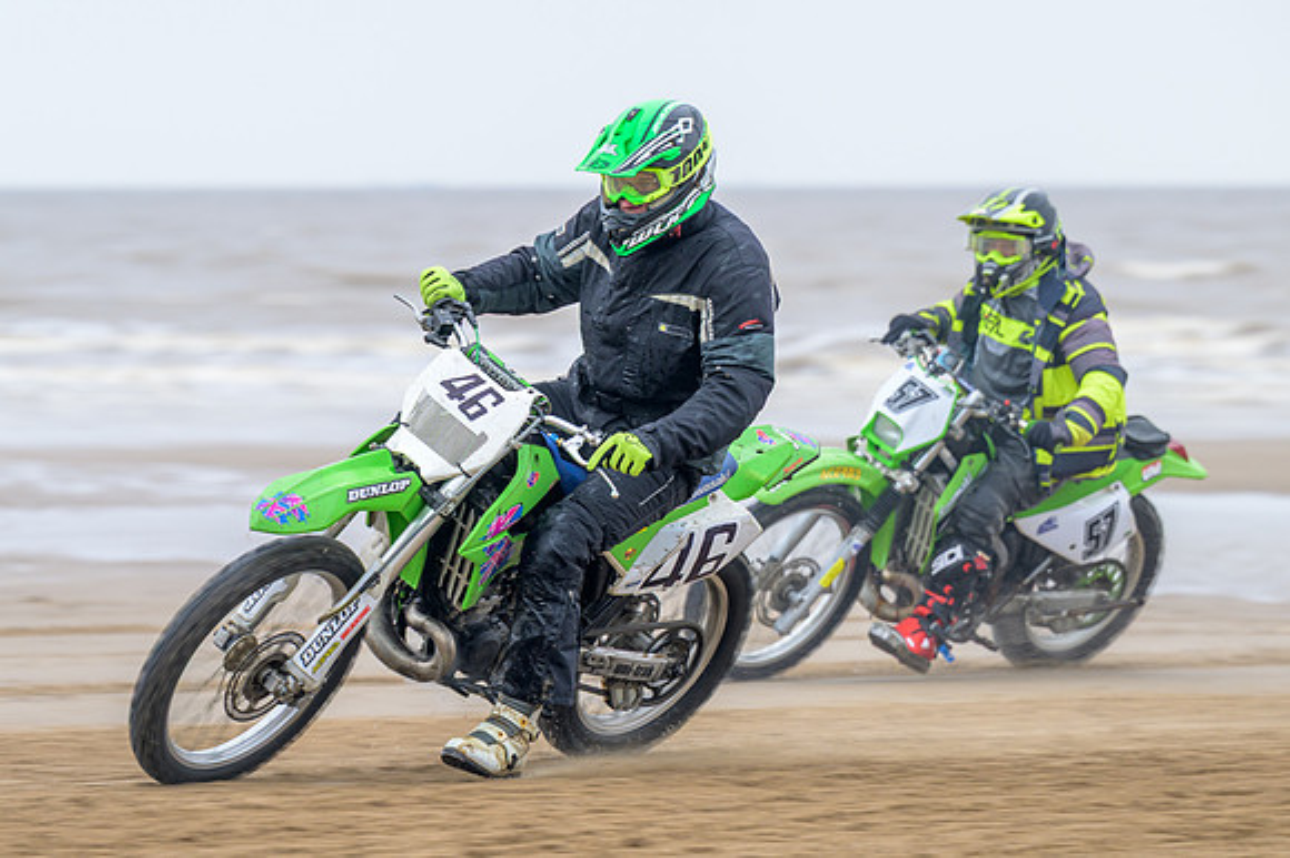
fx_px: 8081
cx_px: 664
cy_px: 443
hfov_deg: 9.1
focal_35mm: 226
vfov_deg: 6.1
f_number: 4
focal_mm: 140
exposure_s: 1/200
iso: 110
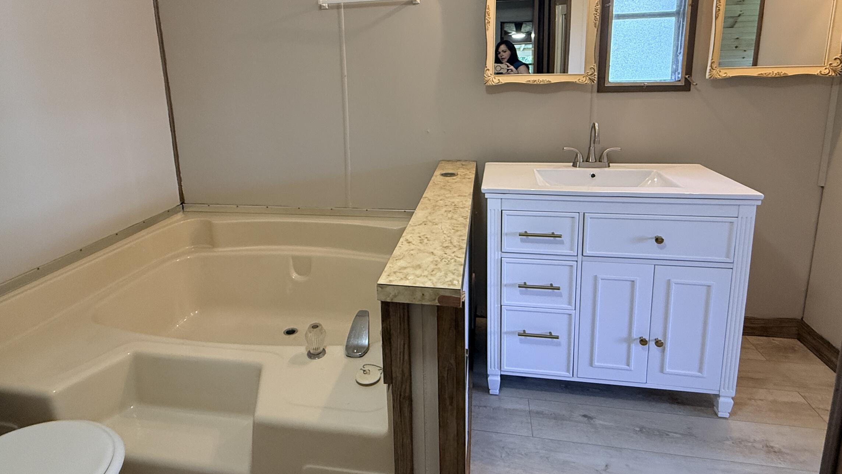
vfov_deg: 54.4
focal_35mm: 20
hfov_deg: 86.6
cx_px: 411
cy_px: 148
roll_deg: +1.1
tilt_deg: -11.4
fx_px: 447
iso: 250
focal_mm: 2.22
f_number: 2.2
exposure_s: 1/120
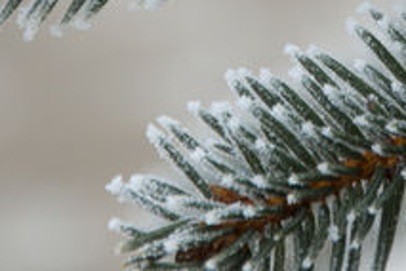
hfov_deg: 3.1
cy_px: -254
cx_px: 276
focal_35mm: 666
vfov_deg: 2.1
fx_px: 7512
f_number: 5.6
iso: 200
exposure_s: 1/160
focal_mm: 105
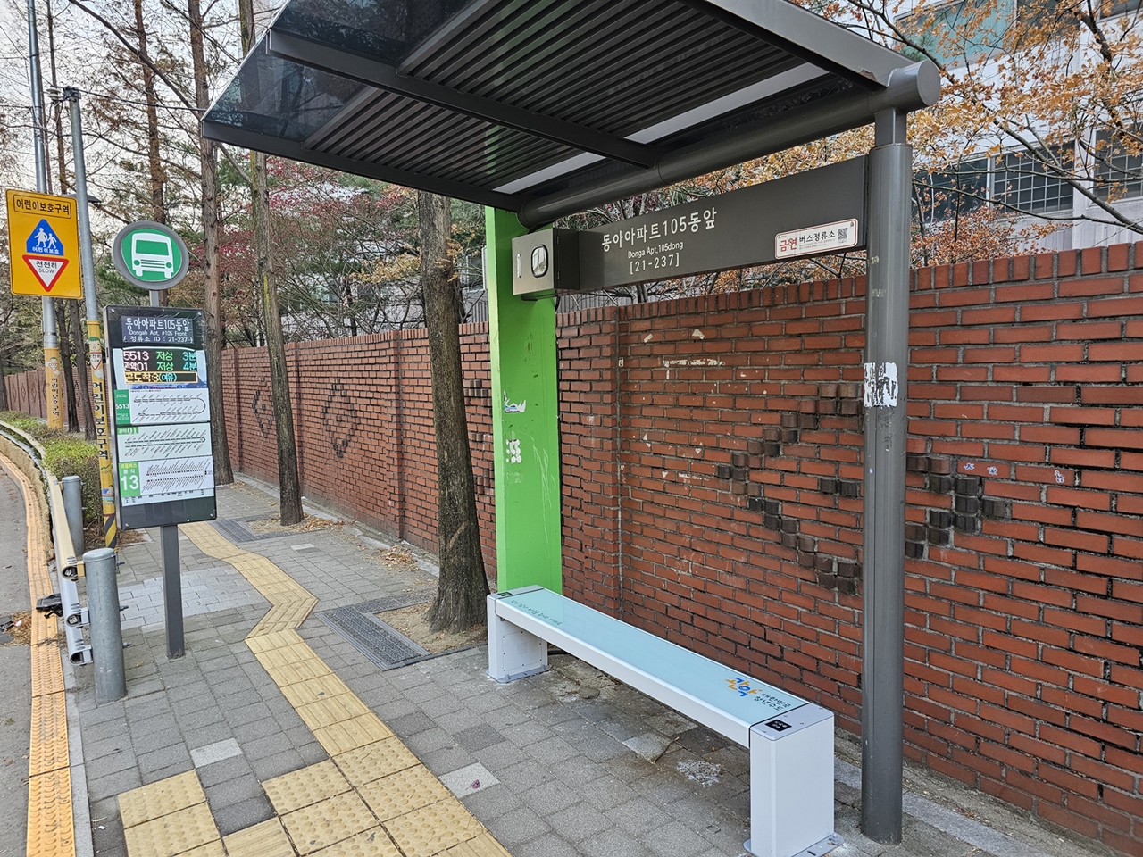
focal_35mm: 23
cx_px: 572
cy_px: 428
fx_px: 759
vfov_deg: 58.9
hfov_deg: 73.9
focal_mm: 6.3
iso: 125
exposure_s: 1/359
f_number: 1.7
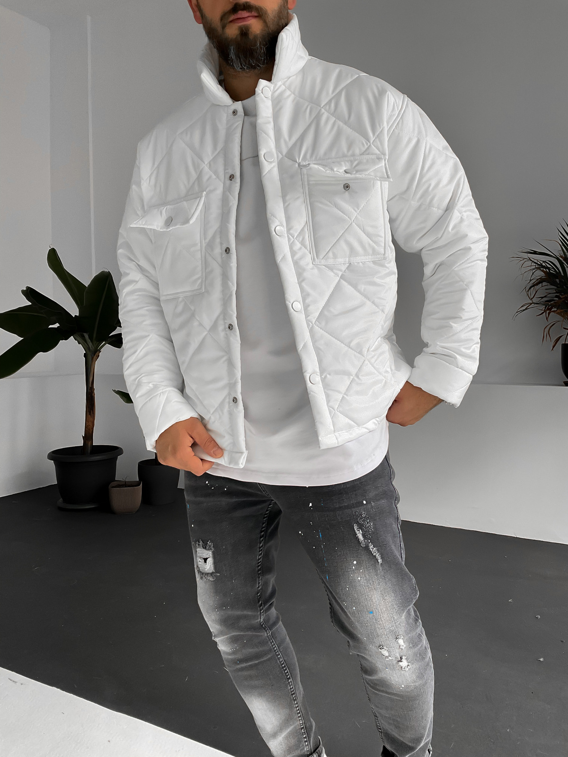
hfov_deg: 48.2
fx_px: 634
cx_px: 284
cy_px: 378
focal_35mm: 29
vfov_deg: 61.7
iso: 50
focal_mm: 3
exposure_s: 1/120
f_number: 1.8
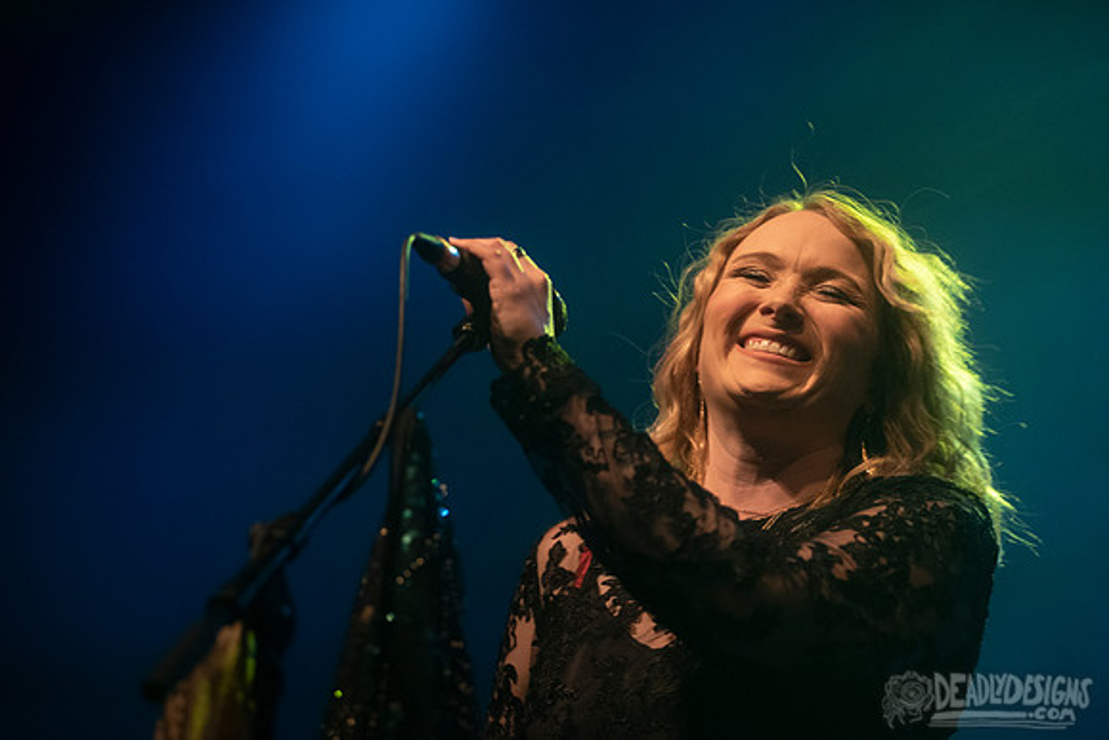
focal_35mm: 116
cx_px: 554
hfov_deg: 17.6
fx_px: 3574
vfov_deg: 11.8
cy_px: 370
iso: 2500
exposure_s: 1/160
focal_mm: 116
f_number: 3.2
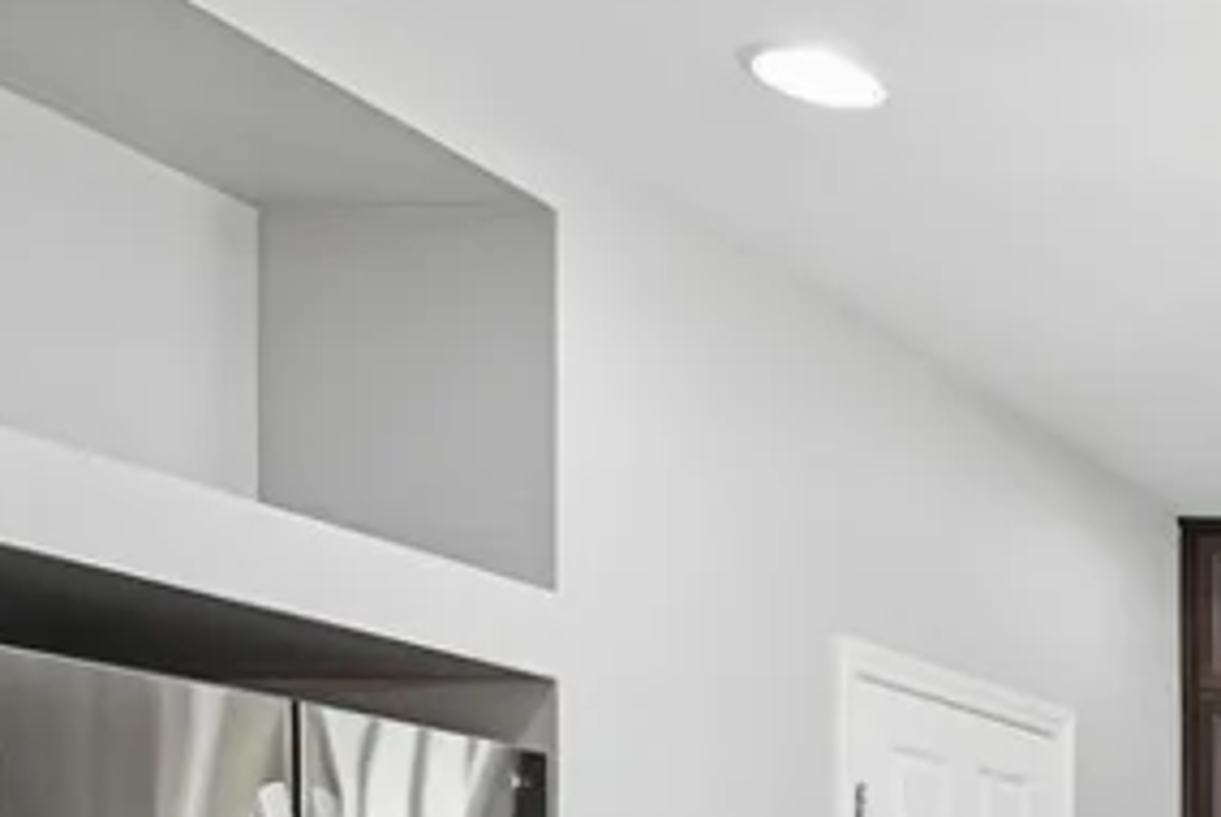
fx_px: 1833
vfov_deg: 22.6
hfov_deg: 24.2
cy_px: 1043
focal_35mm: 54
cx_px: 2025
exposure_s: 1/500
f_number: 9
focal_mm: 15
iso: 1000
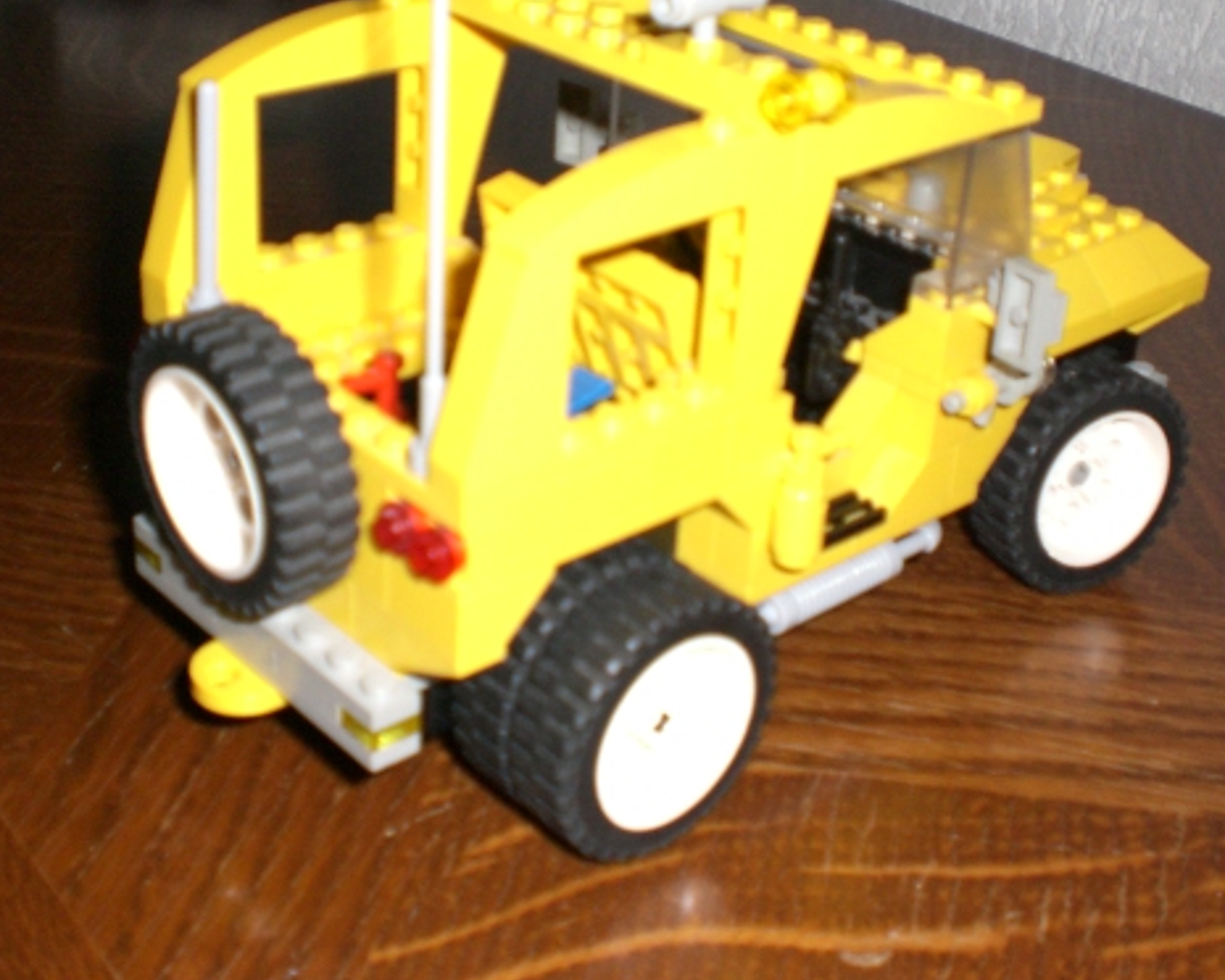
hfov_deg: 36.7
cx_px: 614
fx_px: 1849
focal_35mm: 51
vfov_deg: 29.6
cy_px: 369
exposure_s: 1/60
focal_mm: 6.3
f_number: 3.1
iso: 200
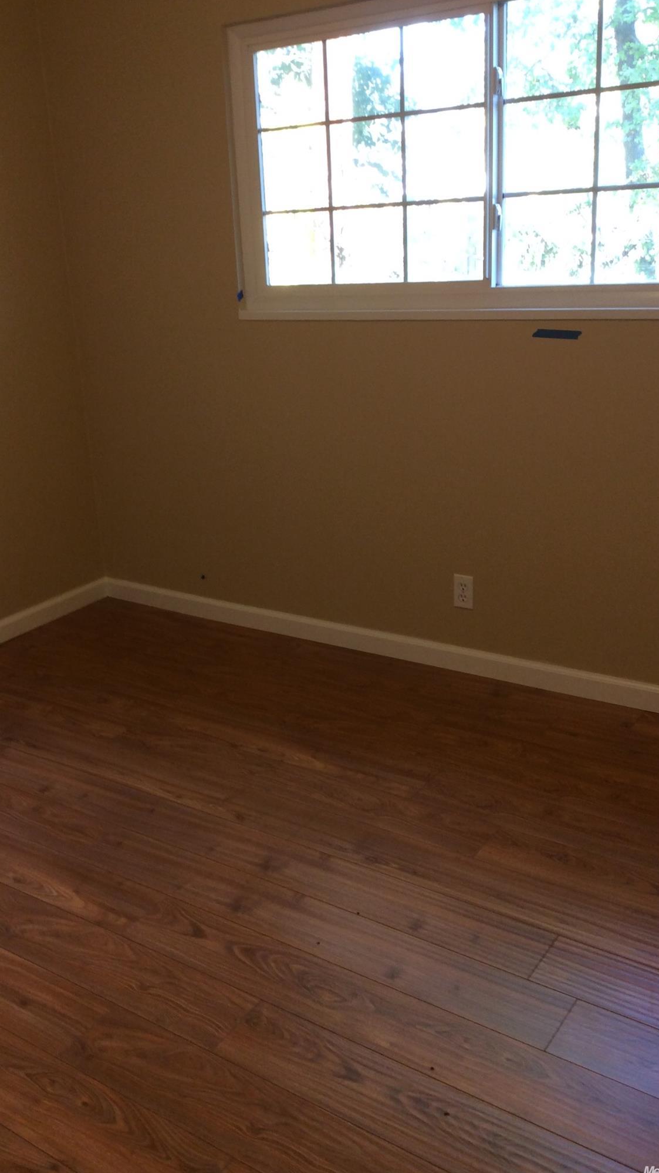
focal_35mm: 35
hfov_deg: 33.6
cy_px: 588
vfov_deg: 56.6
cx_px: 262
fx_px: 1088
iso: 50
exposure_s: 1/25
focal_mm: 3.3
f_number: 2.4
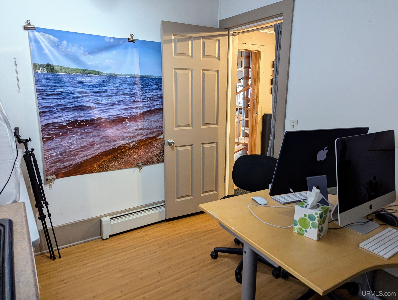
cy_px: 150
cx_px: 199
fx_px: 276
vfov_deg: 56.9
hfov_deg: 71.5
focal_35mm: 24
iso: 561
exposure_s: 1/149
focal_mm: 6.81
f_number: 1.85
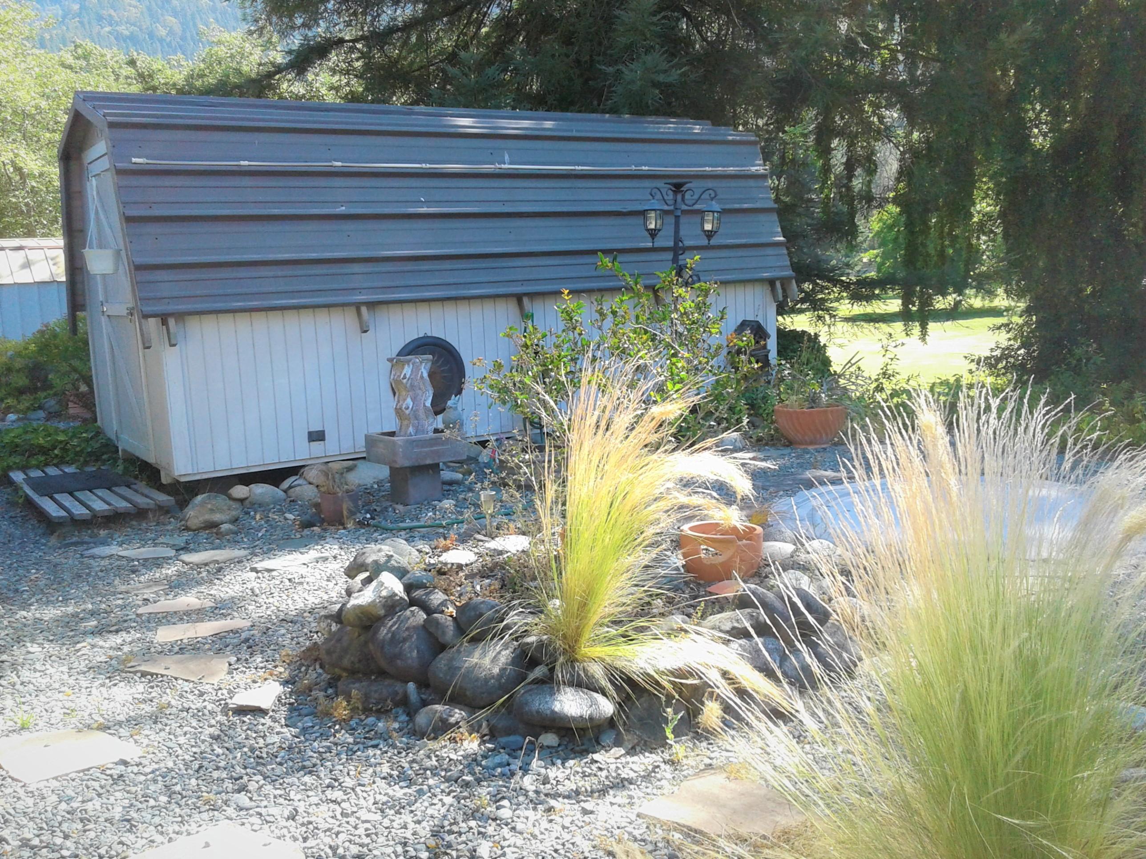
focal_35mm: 33
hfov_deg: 55.4
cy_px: 430
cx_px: 573
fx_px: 1093
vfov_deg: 42.9
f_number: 2.2
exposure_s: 1/260
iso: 50
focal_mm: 3.3
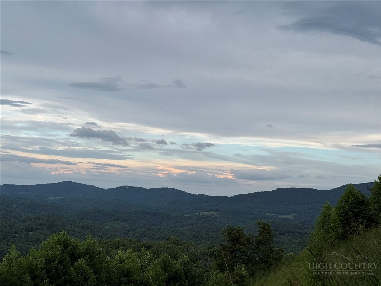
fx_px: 528
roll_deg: -3.5
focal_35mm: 48
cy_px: 143
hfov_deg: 39.7
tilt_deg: +4.0
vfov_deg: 30.3
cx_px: 190
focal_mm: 6.76
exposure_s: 1/699
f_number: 1.78
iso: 64
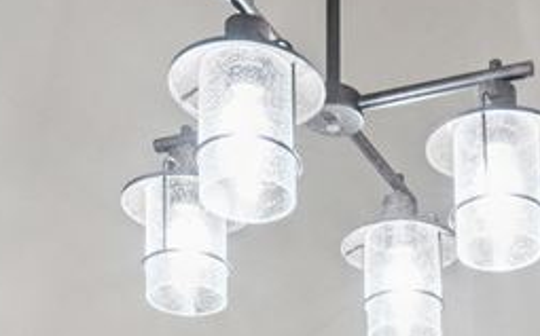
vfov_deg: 12.5
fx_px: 1206
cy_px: 806
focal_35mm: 82
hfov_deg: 24.8
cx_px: 443
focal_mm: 16
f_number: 8
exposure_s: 1/25
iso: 800
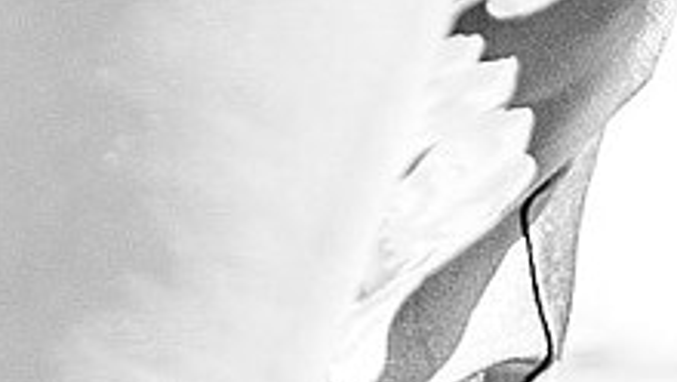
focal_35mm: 380
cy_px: -1272
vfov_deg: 3.1
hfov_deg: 5.5
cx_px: -937
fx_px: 6825
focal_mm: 50
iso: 200
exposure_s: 1/1600
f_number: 1.8
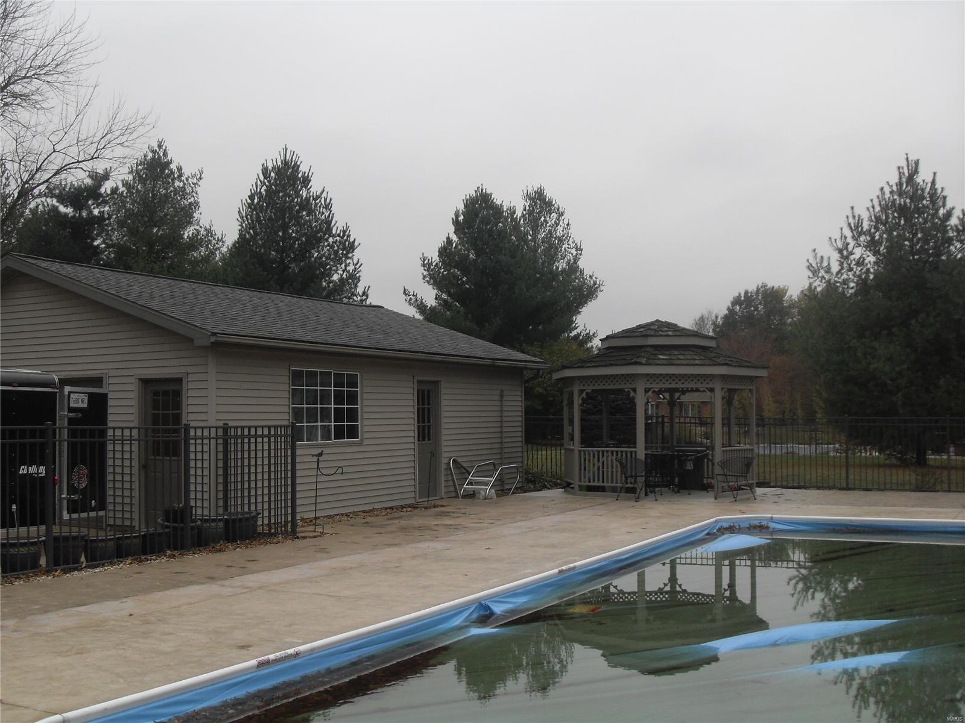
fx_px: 1031
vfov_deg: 38.7
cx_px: 482
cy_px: 362
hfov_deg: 50.1
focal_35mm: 37
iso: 80
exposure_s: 1/90
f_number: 8.9
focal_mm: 6.3
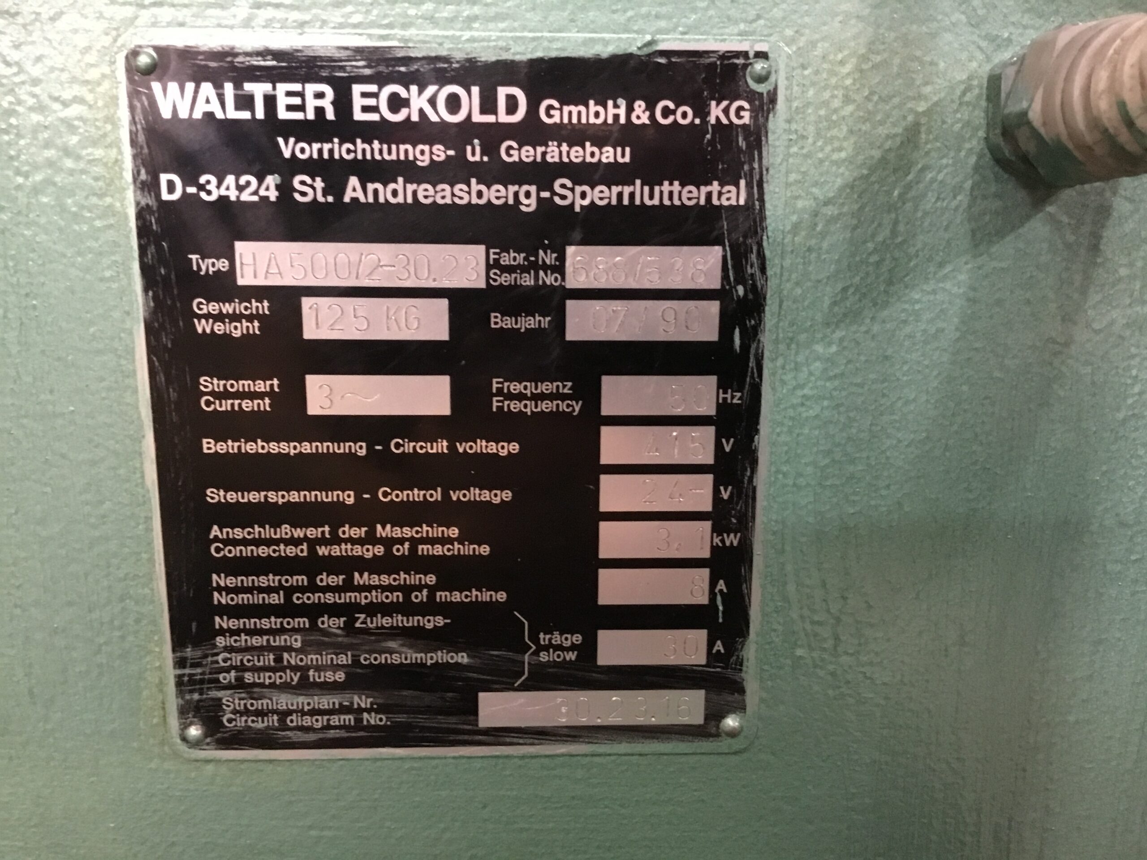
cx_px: 574
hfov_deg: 58.4
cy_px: 430
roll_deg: +0.3
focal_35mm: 31
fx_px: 1027
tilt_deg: -13.5
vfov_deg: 45.4
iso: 500
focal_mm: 3.3
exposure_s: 1/17
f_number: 2.4
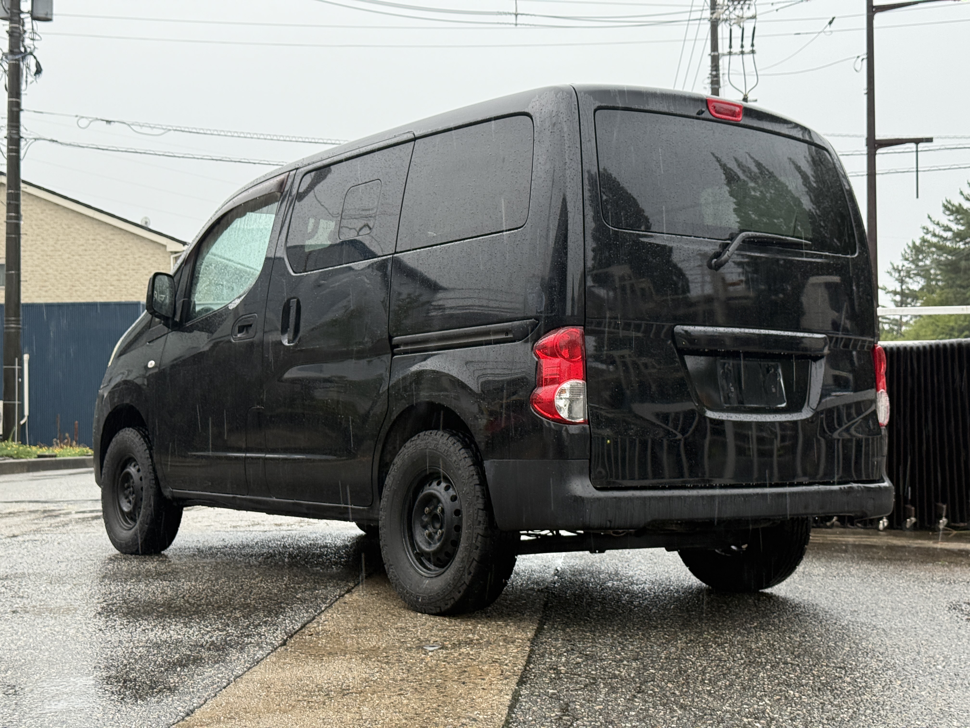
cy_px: 364
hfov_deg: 39.7
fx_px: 1345
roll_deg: +0.7
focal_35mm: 48
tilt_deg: +1.6
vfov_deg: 30.3
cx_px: 485
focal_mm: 6.76
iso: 125
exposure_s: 1/162
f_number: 1.78
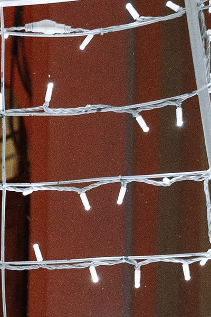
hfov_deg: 6.2
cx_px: -319
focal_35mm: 212
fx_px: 1864
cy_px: 467
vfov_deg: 9.5
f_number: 2.8
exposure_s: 1/200
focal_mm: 33.1
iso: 1600
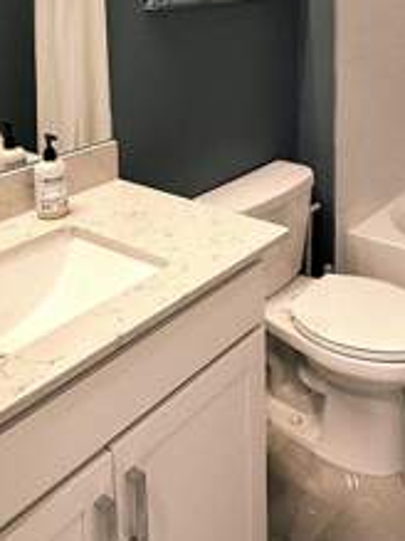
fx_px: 640
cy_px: 40
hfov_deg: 33.9
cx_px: 331
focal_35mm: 41
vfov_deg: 41.6
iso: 250
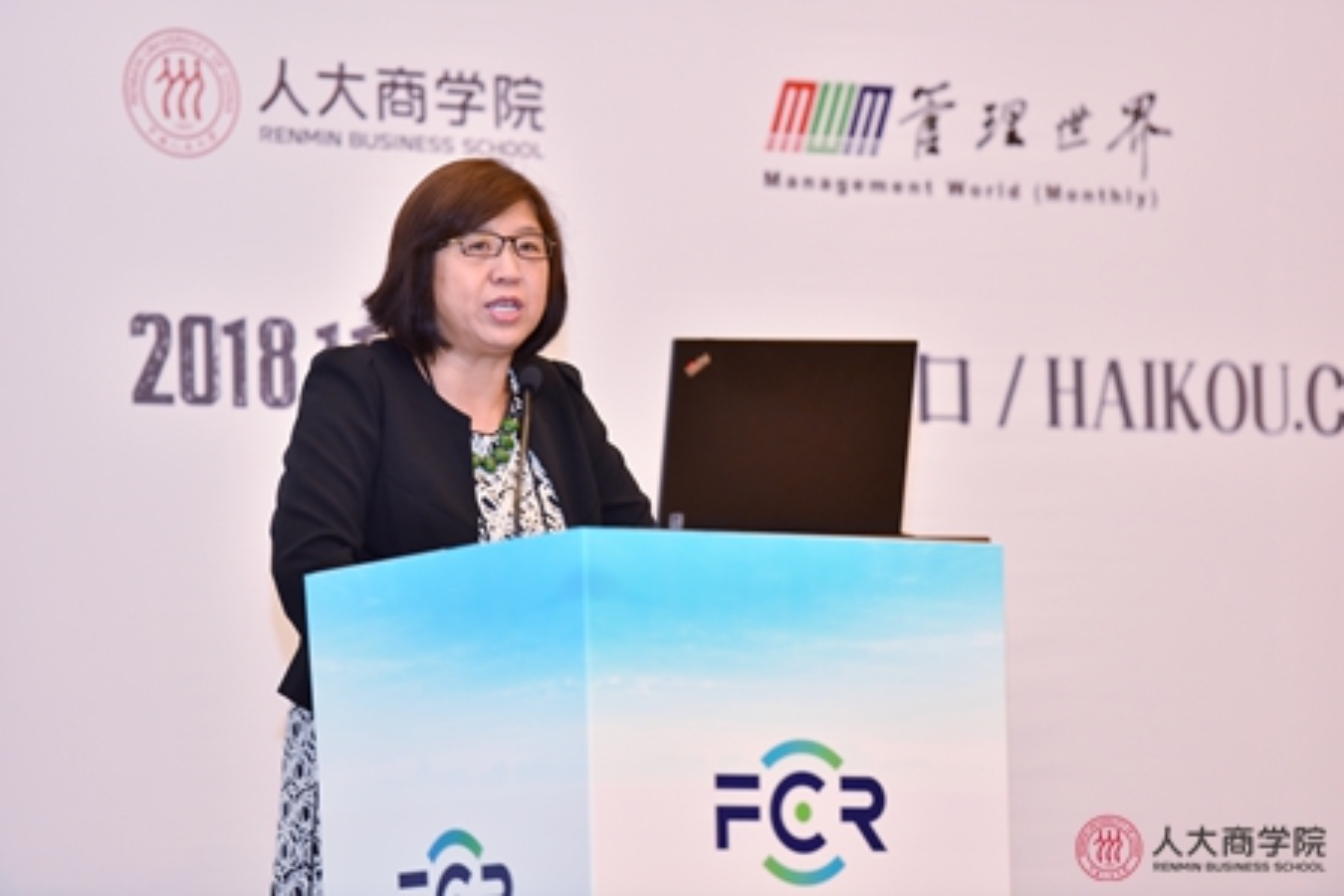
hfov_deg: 12.1
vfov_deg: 8.1
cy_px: 448
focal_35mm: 170
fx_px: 6346
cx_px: 672
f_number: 3.2
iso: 1000
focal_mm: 170
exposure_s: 1/125
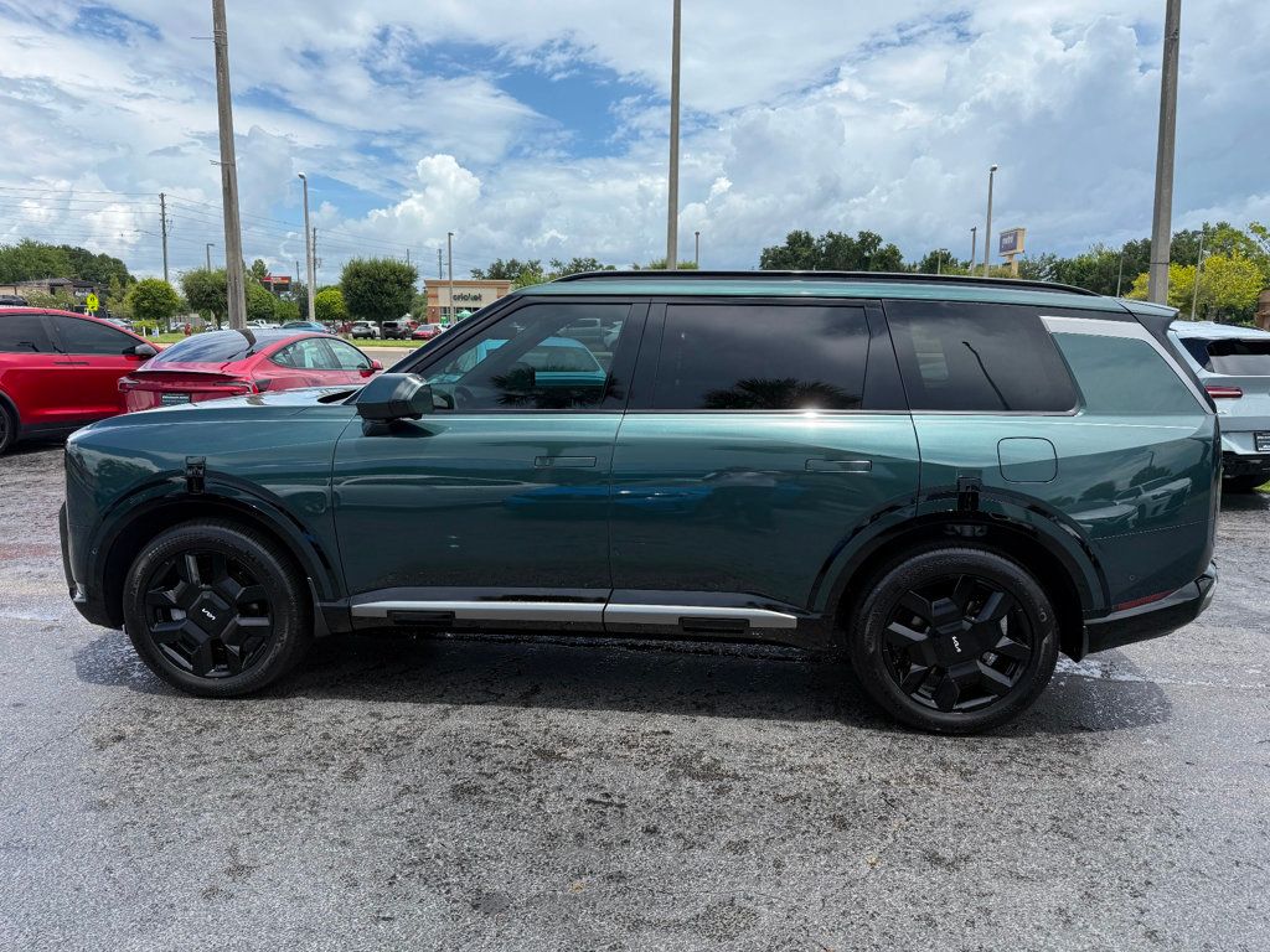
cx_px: 635
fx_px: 881
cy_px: 476
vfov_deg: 56.8
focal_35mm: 24
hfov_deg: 71.6
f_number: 1.78
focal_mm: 6.76
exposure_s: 1/4167
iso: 80
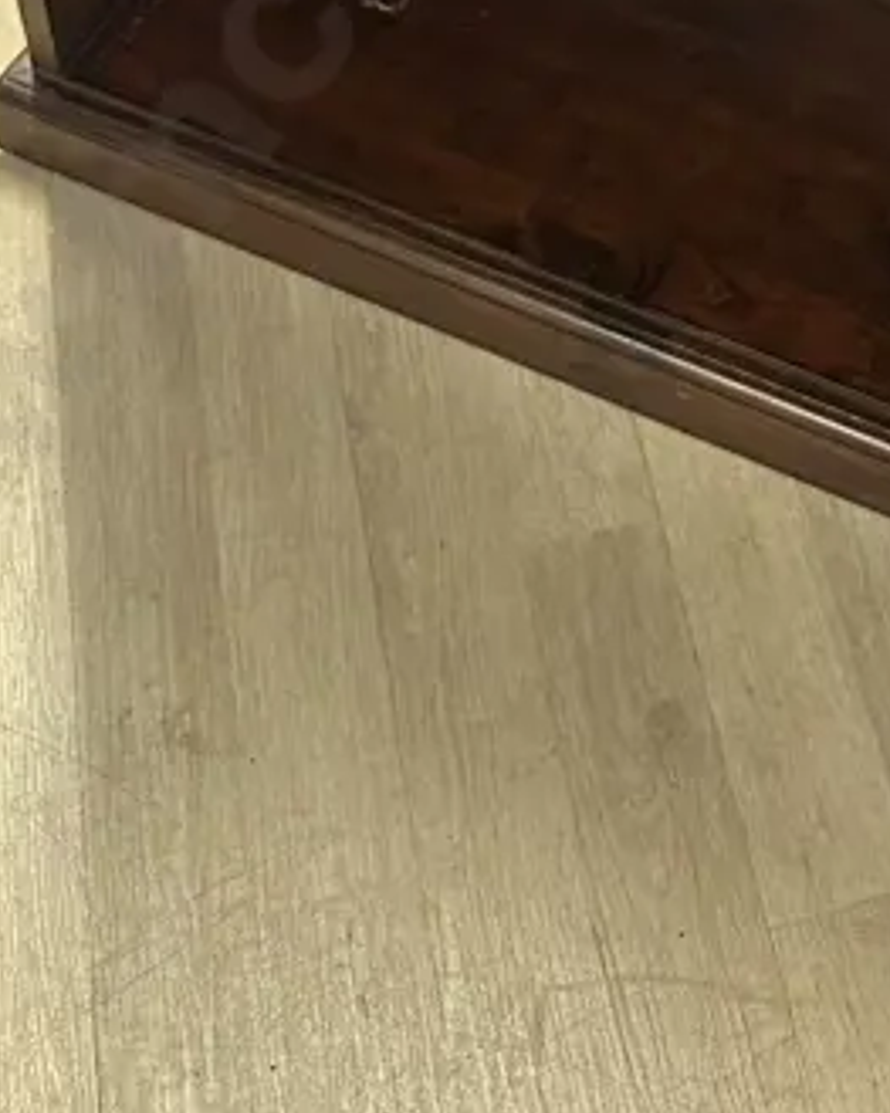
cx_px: 772
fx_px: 2405
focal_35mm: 73
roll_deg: -2.8
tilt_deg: -33.4
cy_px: -616
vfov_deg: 21.4
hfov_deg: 20.6
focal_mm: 6.86
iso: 400
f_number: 1.78
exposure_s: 1/50
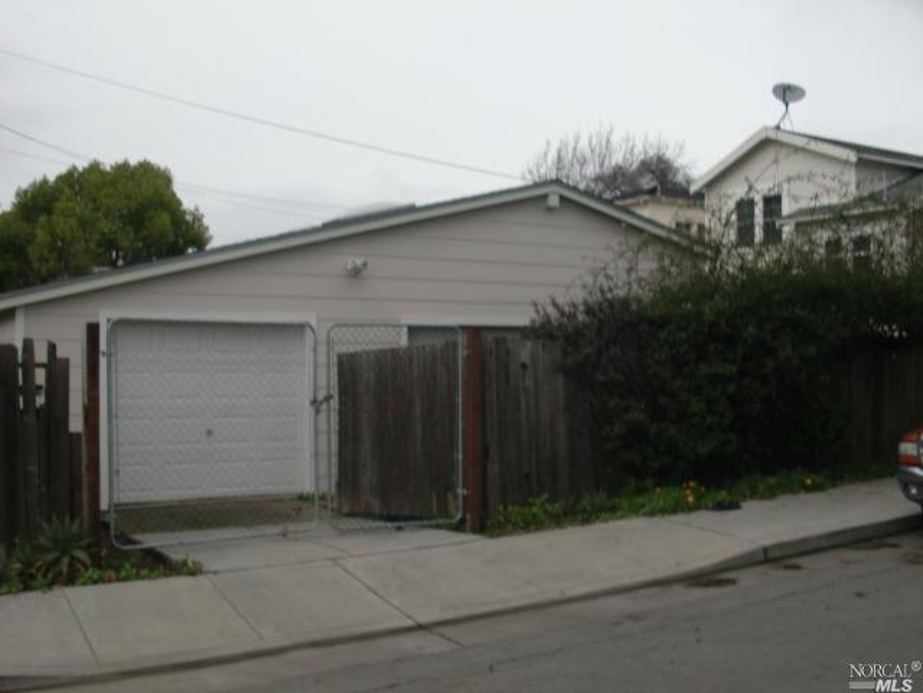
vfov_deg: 39.7
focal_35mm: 36
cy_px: 346
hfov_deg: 51.4
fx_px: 960
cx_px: 462
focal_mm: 6.3
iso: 64
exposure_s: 1/160
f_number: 7.9
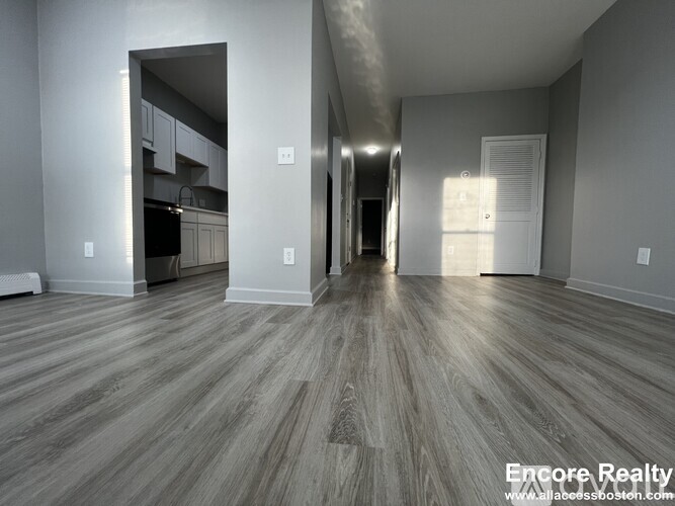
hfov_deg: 106.2
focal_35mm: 13
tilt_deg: -3.4
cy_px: 253
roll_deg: -0.4
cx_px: 338
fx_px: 253
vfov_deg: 89.9
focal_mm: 1.57
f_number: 1.8
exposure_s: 1/120
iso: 100
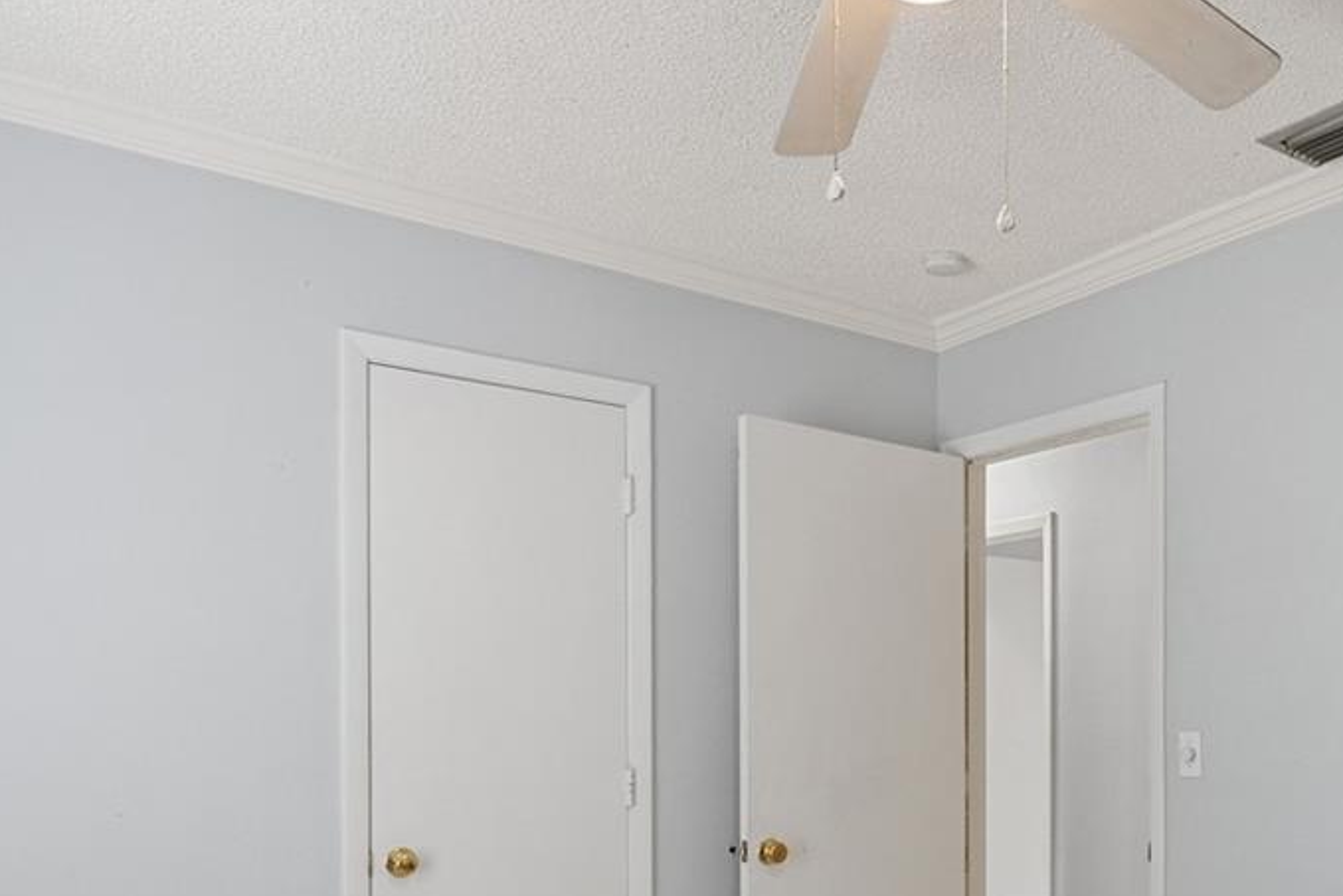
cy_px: 795
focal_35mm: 33
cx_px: 961
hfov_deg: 55.2
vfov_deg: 37.5
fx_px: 1231
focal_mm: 14
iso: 640
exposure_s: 1/2
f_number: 9
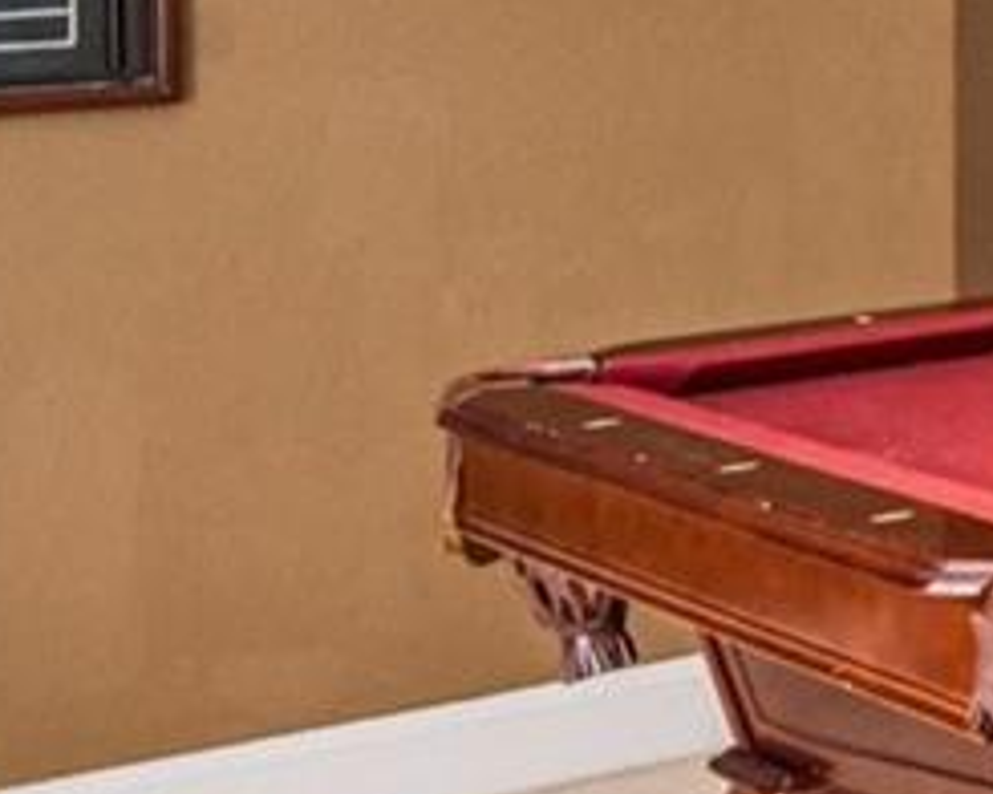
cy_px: -158
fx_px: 2880
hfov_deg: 12.6
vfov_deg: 15.2
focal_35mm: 98
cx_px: 2667
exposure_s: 1/25
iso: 400
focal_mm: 16
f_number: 8
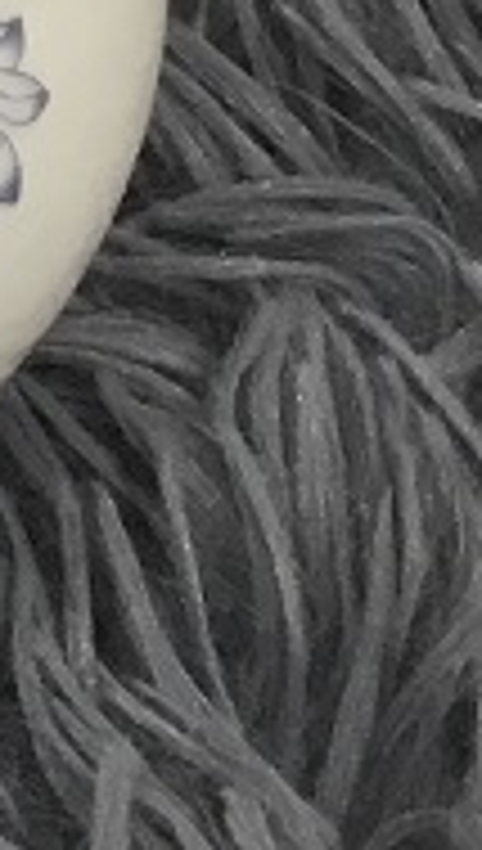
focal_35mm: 214
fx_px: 4839
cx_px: -842
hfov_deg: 5.4
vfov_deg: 9.9
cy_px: -265
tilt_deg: -53.6
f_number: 2.4
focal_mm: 3.3
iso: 64
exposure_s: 1/33
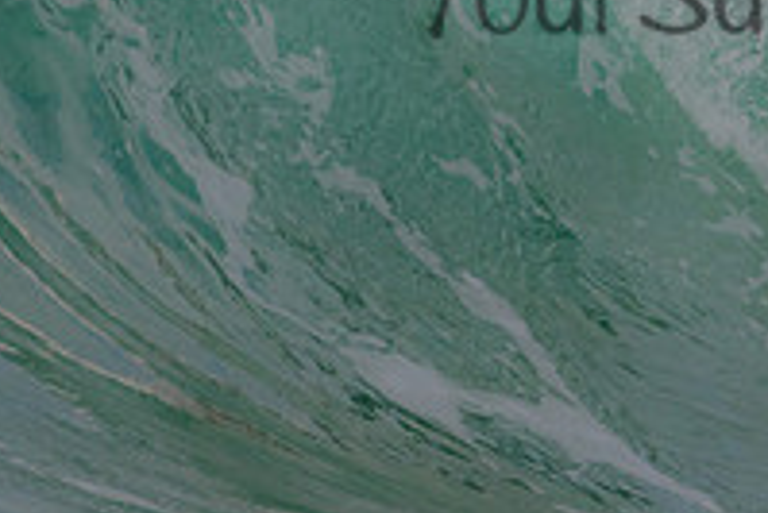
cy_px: -199
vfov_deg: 0.5
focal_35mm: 2778
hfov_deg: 0.7
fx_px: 59305
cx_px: 889
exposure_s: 1/2000
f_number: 11
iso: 1600
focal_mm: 800
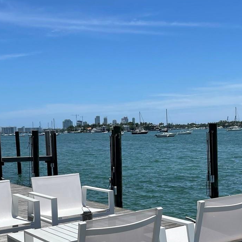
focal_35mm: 53
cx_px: 130
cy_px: 177
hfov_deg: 32.2
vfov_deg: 31.7
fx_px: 419
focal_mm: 5.1
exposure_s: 1/6250
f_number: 1.6
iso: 32
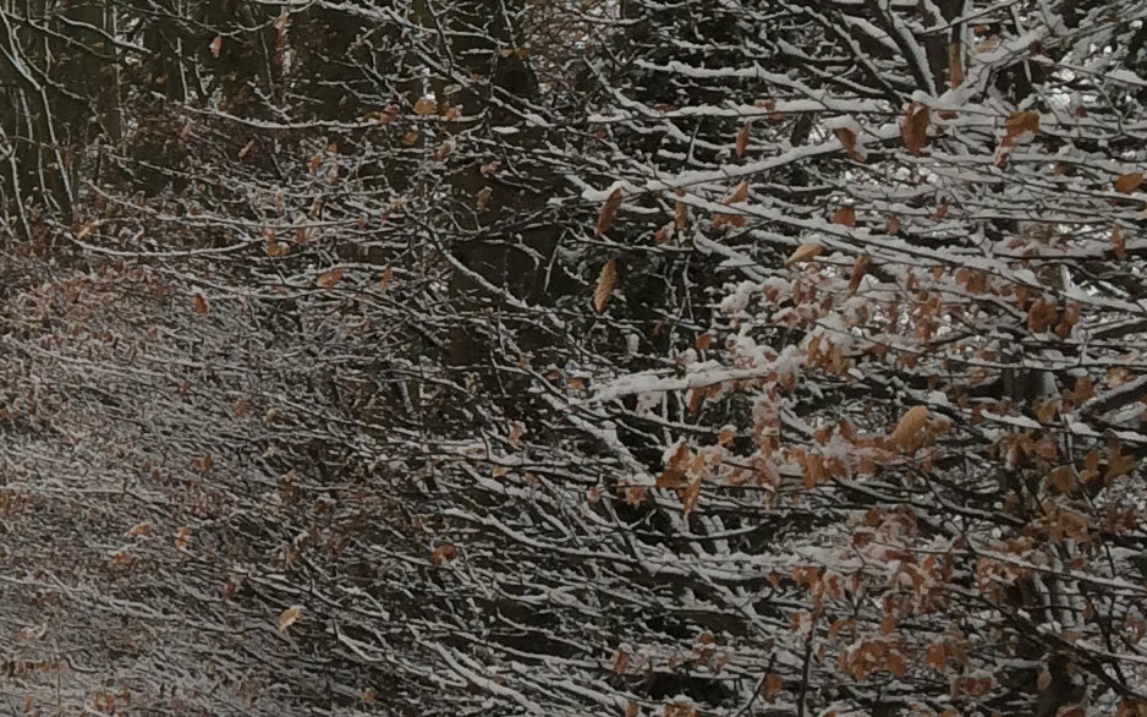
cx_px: -633
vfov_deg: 12.2
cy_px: 163
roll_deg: +2.0
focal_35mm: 107
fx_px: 3344
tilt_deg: +6.2
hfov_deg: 17.3
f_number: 2.2
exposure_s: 1/144
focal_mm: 4.15
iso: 32
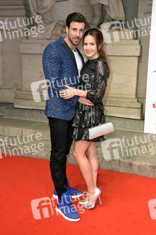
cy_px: 118
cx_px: 78
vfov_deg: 44.5
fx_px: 286
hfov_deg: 30.5
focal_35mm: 44
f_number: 5.6
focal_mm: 44
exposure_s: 1/160
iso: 800
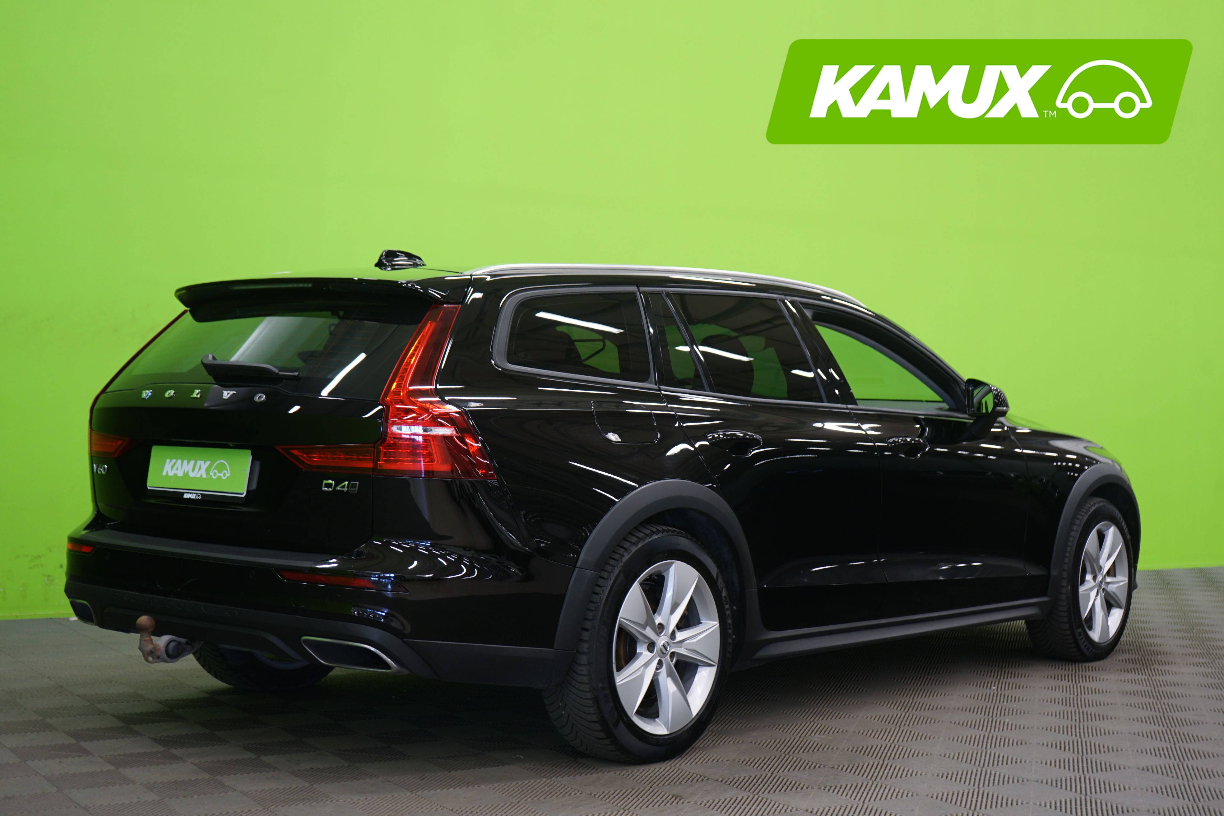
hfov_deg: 39.6
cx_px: 612
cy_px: 408
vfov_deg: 27.0
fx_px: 1700
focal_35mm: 50
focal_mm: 50
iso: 400
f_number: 4.5
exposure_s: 1/8
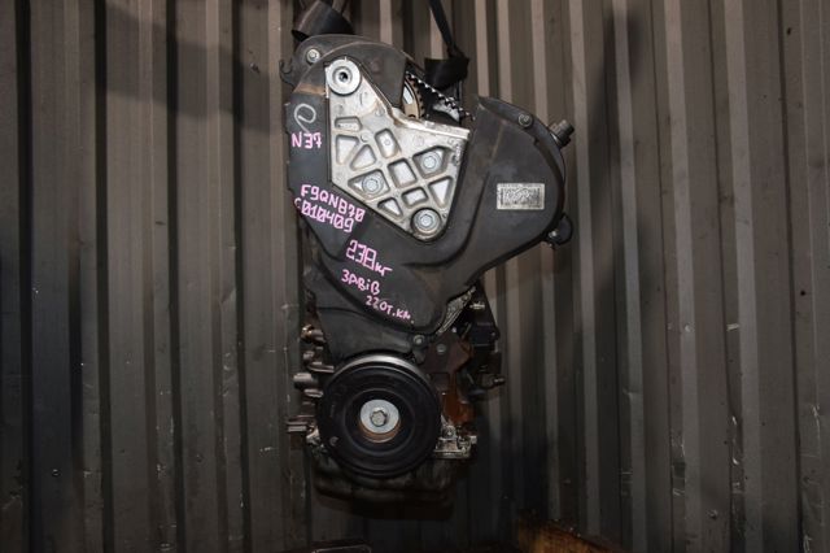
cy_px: 276
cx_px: 415
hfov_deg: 59.5
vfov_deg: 41.7
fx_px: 726
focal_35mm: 32
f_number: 5
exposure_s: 1/60
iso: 800
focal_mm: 21
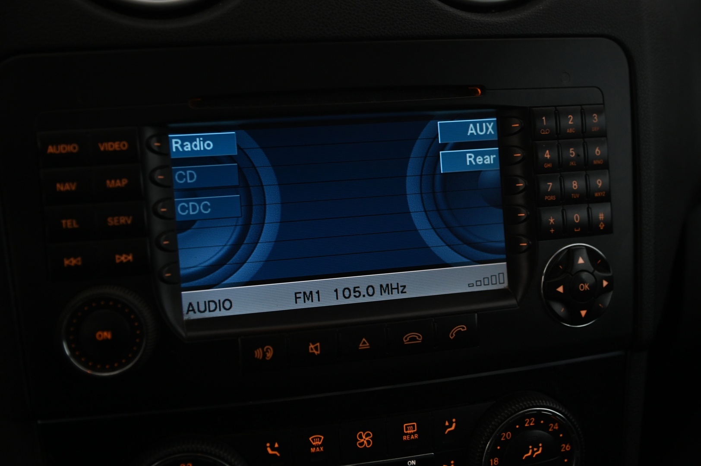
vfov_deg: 26.9
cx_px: 350
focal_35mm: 50
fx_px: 973
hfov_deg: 39.6
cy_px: 233
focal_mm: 50
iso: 2000
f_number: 4
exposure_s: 1/40
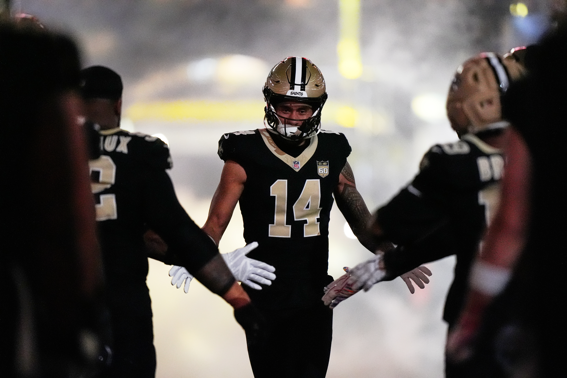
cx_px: 284
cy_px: 189
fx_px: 6300
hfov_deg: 5.2
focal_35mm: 400
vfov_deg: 3.4
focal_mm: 400
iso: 8000
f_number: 2.8
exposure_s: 1/800
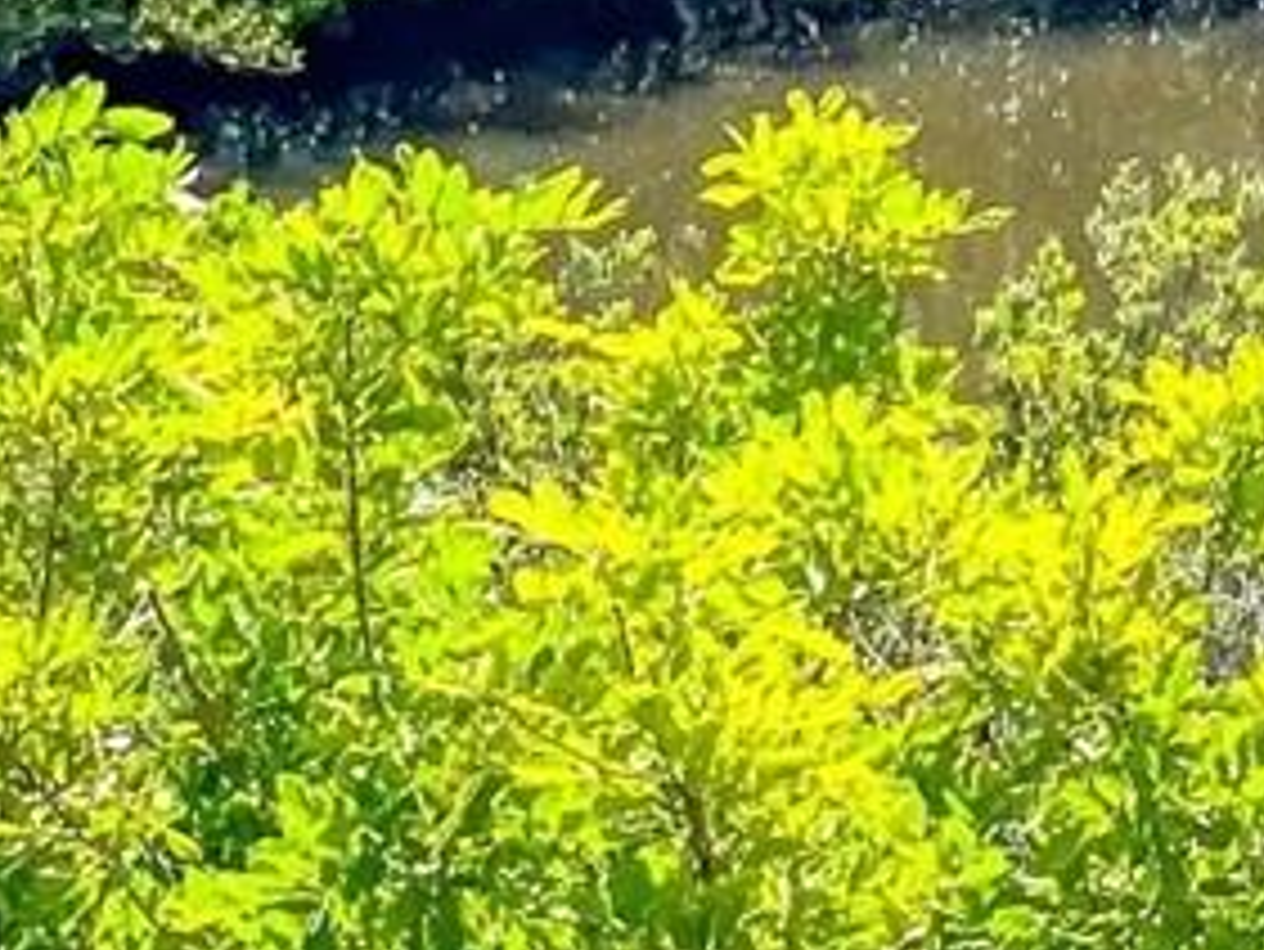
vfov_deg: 4.9
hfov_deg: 6.5
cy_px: -1144
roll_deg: -0.8
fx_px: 10813
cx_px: 2577
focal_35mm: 296
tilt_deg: -4.2
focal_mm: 6
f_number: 2
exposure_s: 1/9524
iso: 32
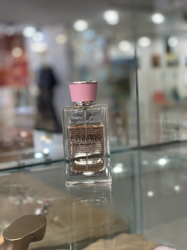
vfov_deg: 36.8
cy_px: 125
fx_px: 375
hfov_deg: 28.0
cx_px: 94
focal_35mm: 52
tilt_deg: -5.4
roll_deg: +3.1
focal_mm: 6
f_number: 2
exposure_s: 1/100
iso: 100
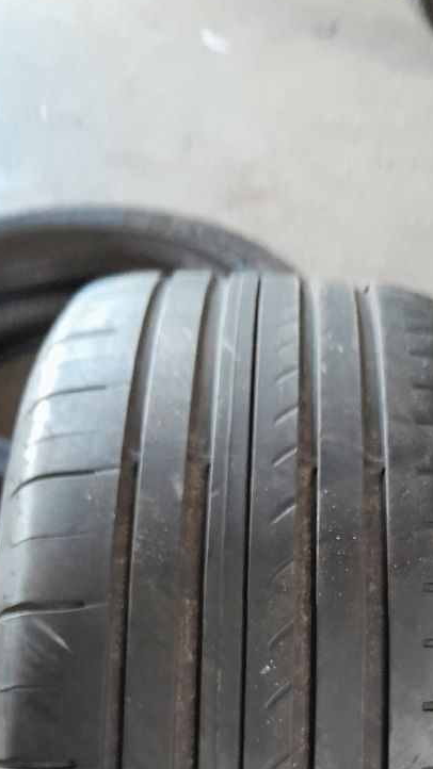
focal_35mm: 51
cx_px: 284
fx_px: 1041
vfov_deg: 38.4
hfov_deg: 23.4
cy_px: 661
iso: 400
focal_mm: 3.98
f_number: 1.8
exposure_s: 1/33
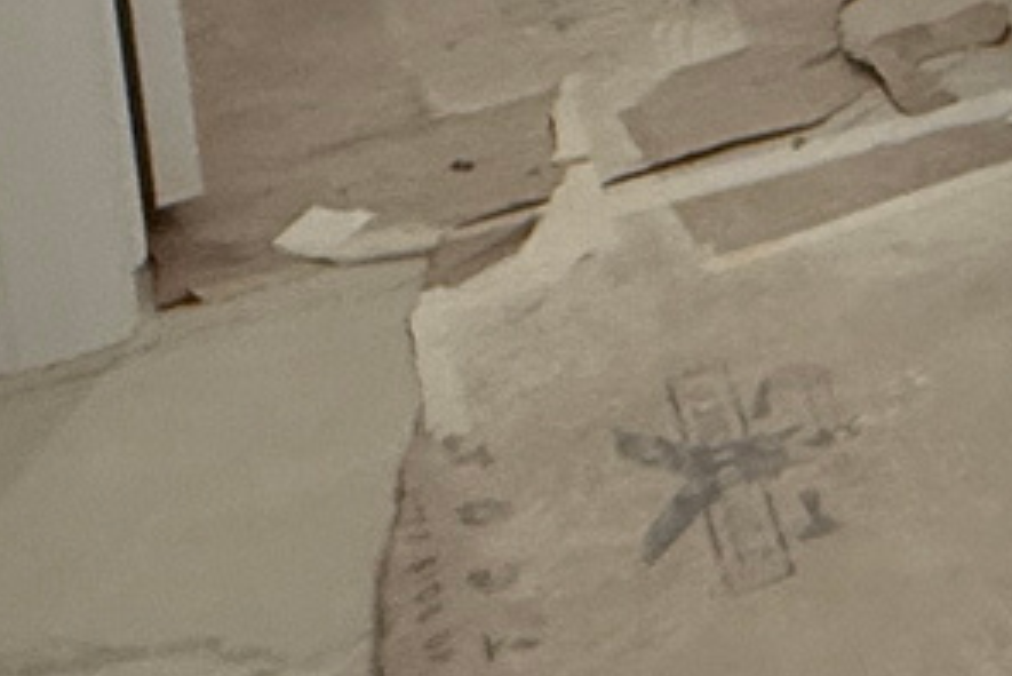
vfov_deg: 11.8
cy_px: -779
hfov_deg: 14.8
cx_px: 2268
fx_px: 2840
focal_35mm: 101
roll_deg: -1.0
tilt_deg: -9.6
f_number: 2.2
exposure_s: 1/120
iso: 125
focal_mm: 2.22
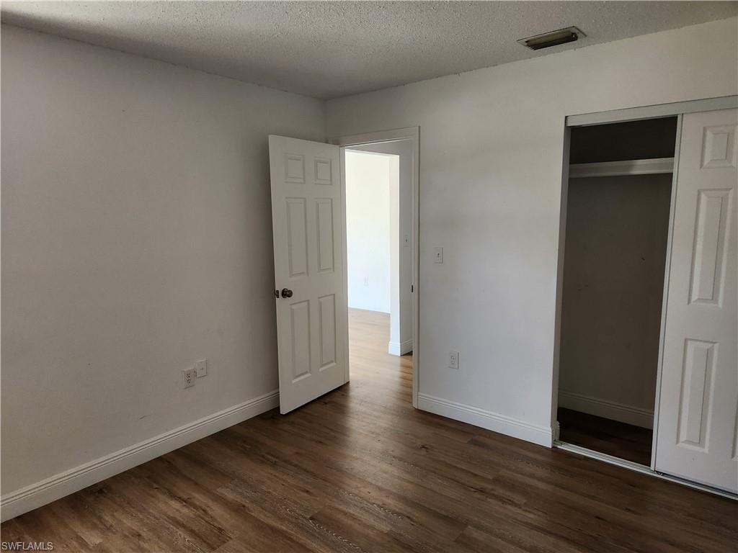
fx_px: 490
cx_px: 369
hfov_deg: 73.9
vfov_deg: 58.9
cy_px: 276
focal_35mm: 23
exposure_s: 1/120
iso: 250
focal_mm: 5.4
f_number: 1.8
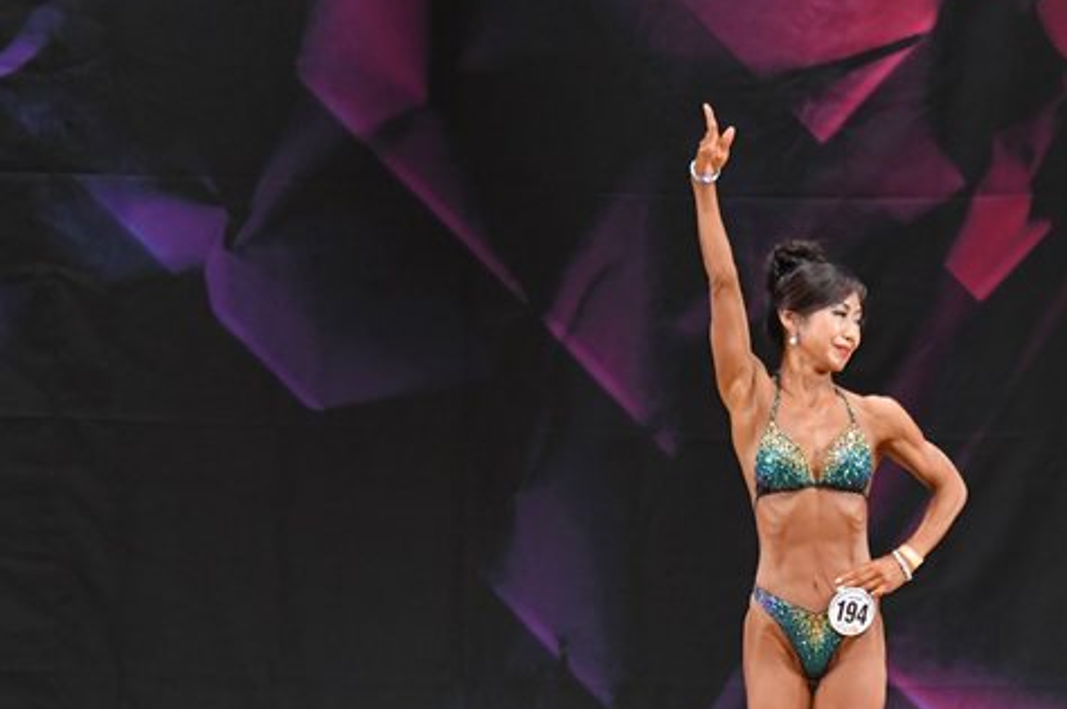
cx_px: 800
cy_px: 556
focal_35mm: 355
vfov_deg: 3.9
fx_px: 10511
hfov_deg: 5.8
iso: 3200
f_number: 5.6
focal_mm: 145
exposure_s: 1/400
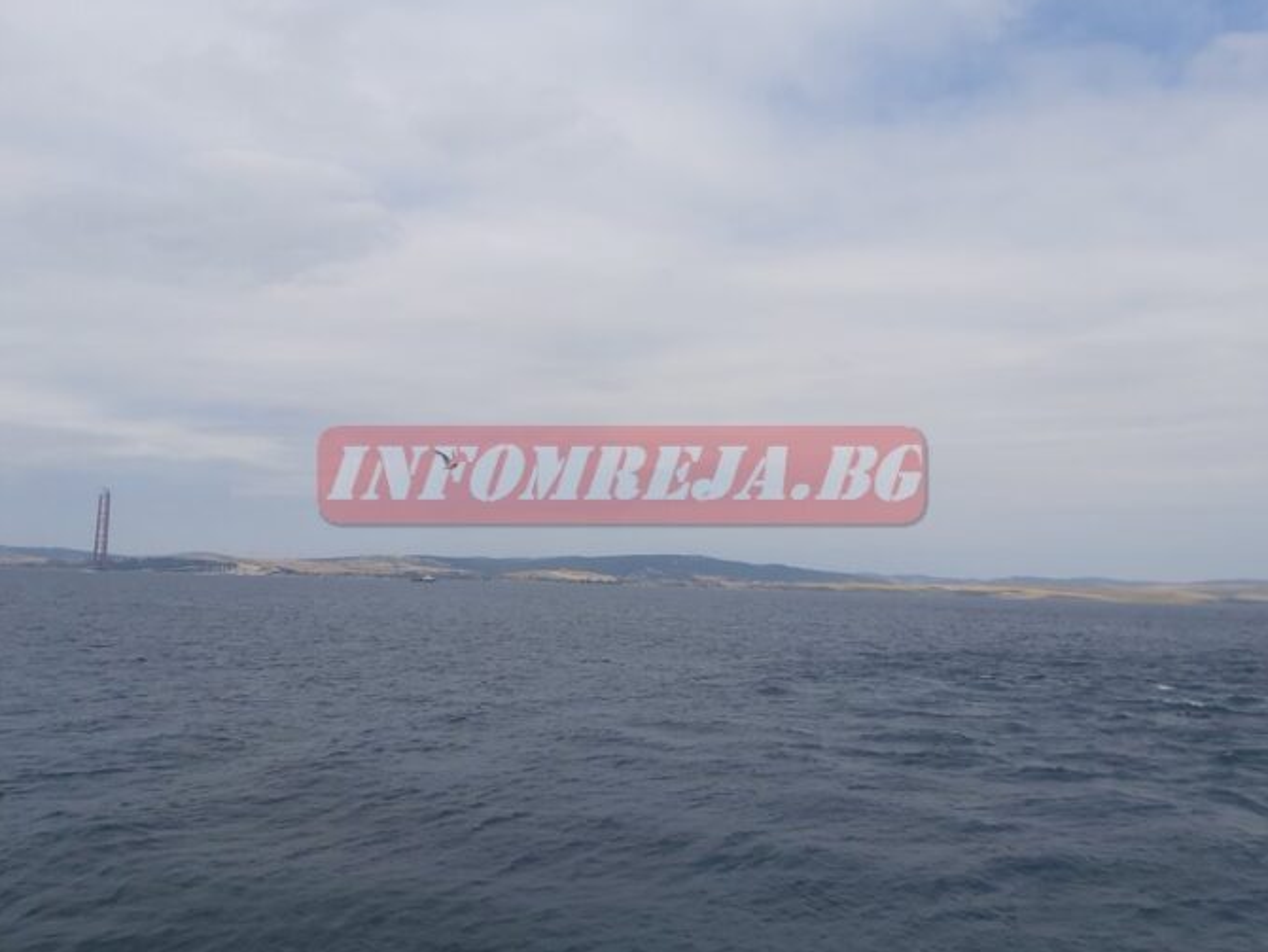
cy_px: 479
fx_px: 989
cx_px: 625
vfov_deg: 51.4
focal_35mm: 27
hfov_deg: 65.3
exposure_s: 1/4102
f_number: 1.7
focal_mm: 3.92
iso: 64
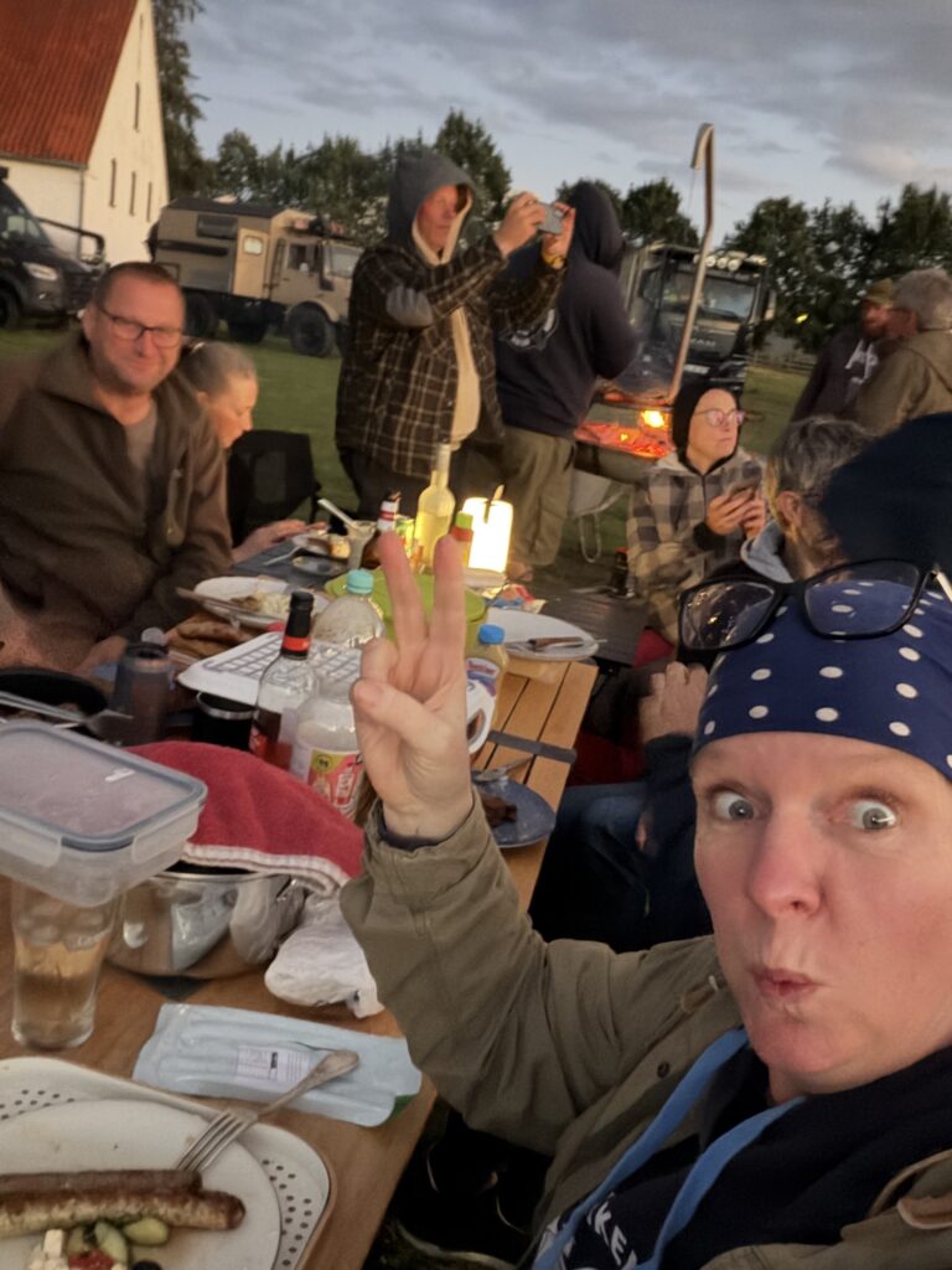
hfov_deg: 46.8
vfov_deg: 60.0
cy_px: 635
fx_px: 1100
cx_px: 476
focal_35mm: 30
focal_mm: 2.71
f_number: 1.9
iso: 1000
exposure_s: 1/7
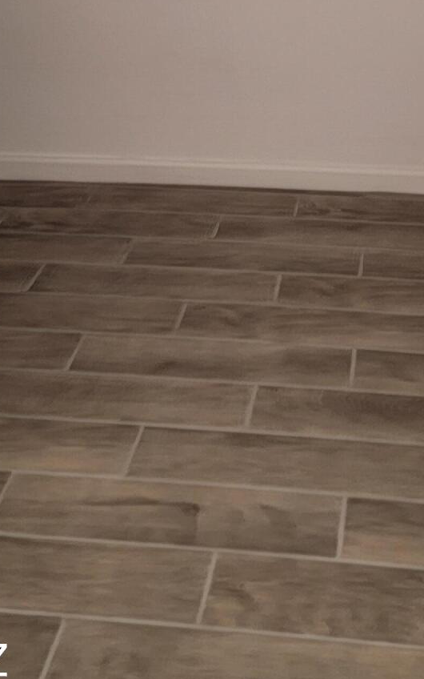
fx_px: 1109
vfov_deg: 30.5
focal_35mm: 60
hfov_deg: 21.6
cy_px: -66
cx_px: 282
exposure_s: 1/40
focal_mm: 6.7
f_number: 1.8
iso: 200
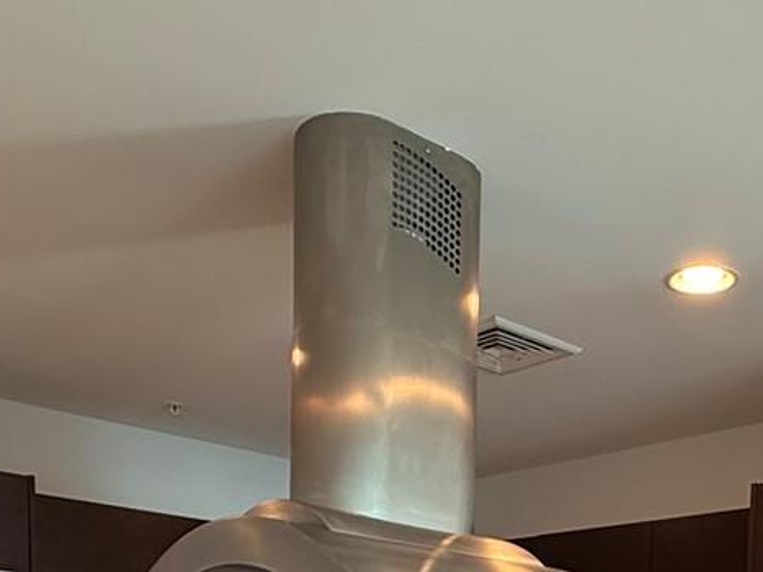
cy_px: 820
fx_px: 1058
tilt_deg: -5.8
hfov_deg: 38.8
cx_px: 554
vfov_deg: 24.6
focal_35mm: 48
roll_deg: -1.7
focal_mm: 2.22
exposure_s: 1/120
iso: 160
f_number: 2.2
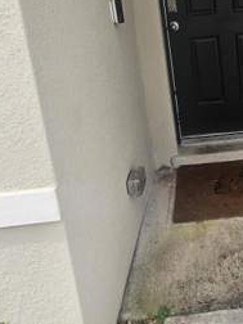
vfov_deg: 51.2
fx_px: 309
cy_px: 55
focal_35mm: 33
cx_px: 229
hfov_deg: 39.2
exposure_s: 1/955
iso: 50
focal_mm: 2.2
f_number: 2.2
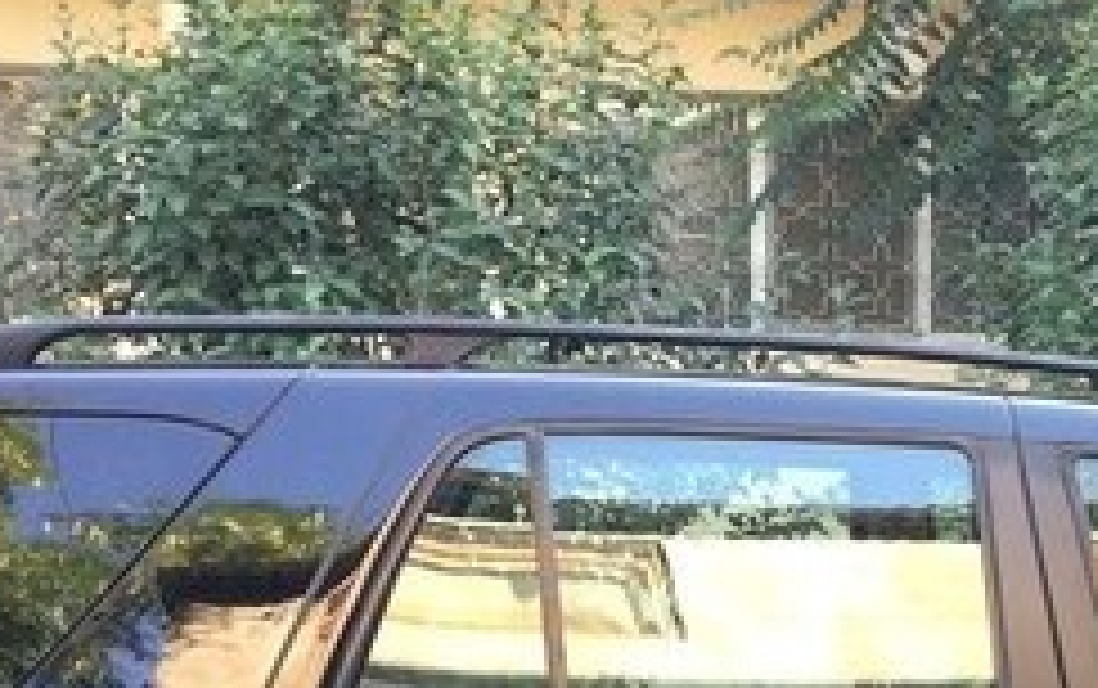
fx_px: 2486
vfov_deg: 14.8
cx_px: 986
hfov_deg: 24.2
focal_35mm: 83
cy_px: 978
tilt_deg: -12.0
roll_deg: +0.5
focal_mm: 4.15
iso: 50
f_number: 2.2
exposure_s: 1/50
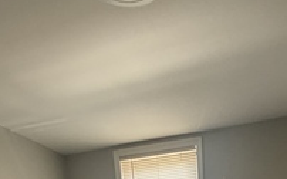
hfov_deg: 40.0
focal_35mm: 49
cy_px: 421
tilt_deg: -18.3
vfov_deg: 15.4
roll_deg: +2.5
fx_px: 383
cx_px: 213
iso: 250
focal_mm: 2.22
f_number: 2.2
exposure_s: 1/121
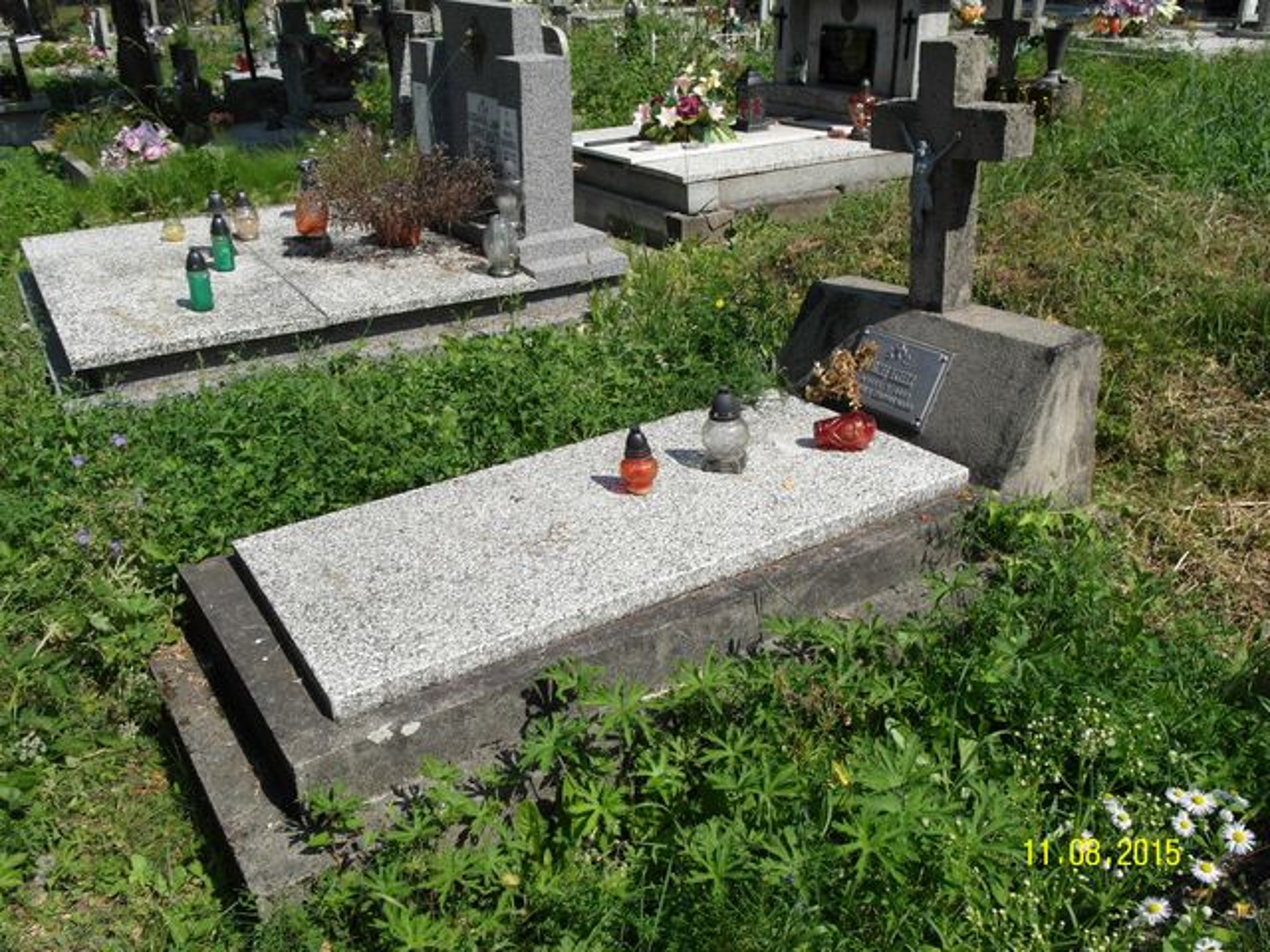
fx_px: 1101
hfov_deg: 60.0
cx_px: 635
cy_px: 476
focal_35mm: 30
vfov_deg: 46.8
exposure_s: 1/500
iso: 80
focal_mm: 6.5
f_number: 4.6
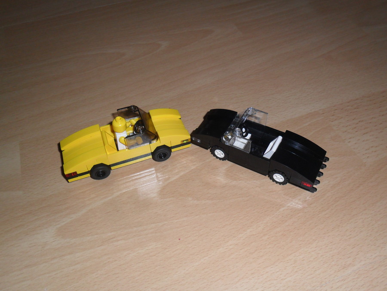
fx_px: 358
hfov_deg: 56.8
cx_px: 194
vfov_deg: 44.2
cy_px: 146
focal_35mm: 32
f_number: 9.4
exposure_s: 1/45
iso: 100
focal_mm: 5.7
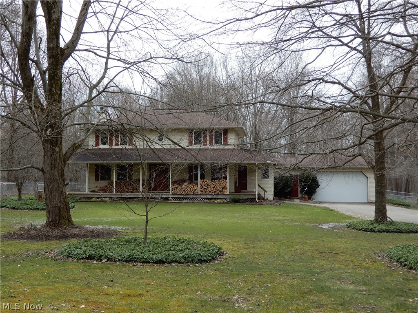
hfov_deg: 44.8
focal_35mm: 42
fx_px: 507
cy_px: 156
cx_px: 209
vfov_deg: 34.3
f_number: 4
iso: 80
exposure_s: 1/200
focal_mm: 7.5
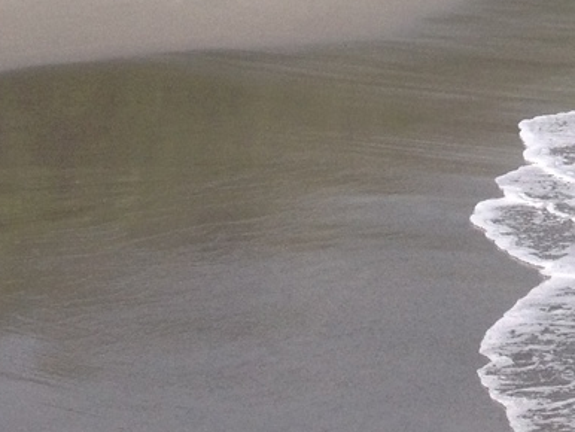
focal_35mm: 145
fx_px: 2410
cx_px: 980
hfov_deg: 12.6
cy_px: -261
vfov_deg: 9.9
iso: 50
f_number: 2.4
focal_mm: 4.28
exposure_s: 1/1577
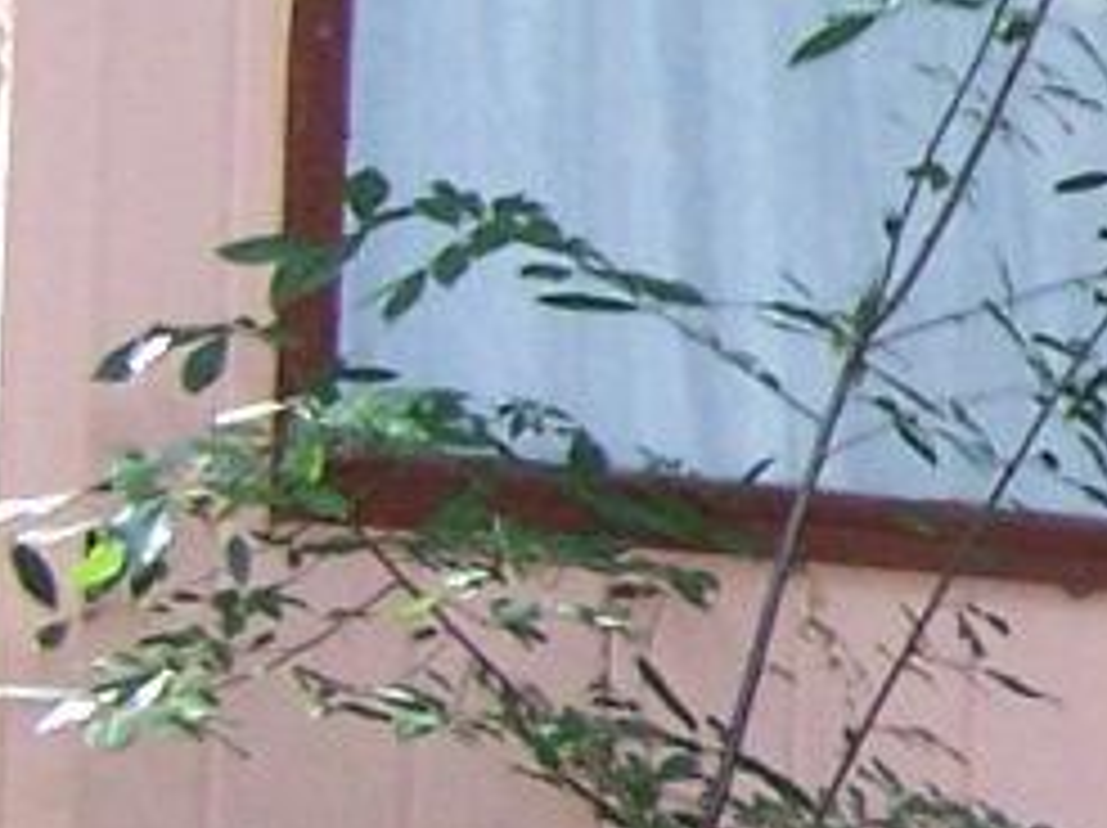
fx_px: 7668
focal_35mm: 240
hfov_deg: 7.6
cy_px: 306
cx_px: 2898
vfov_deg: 6.2
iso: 140
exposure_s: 1/60
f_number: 2.8
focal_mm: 6.3
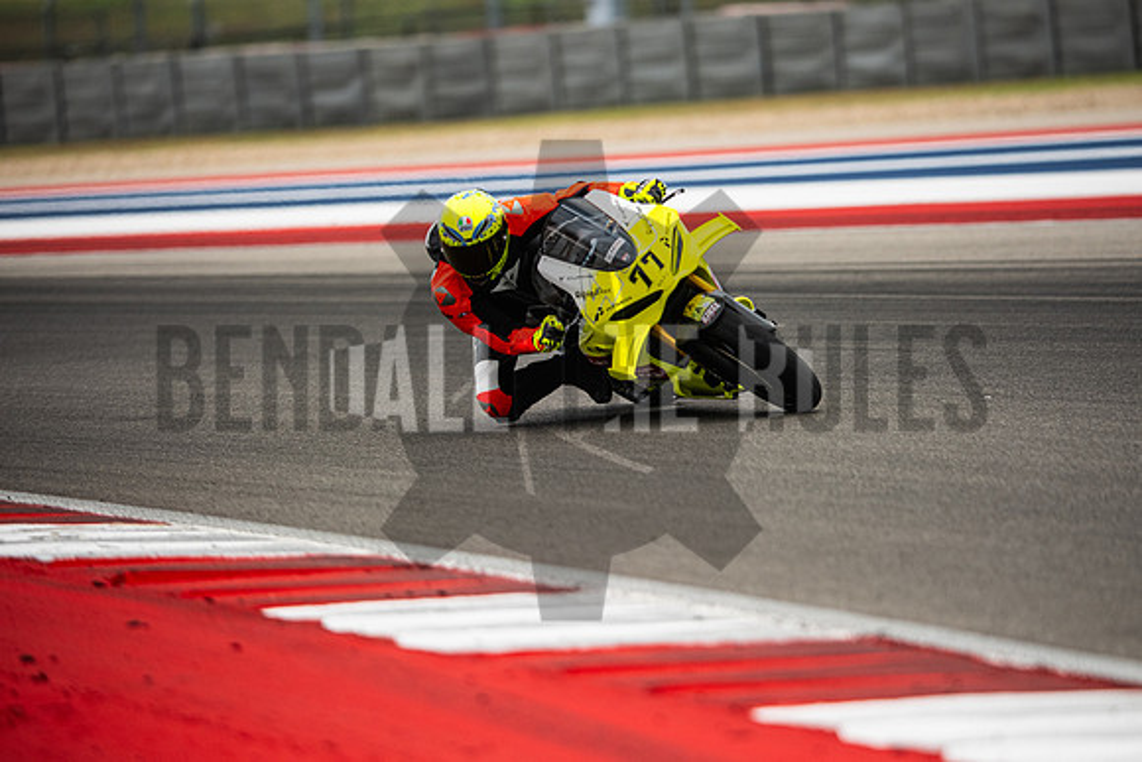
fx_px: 9518
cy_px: 381
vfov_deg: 4.6
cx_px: 571
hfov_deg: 6.9
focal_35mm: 300
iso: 400
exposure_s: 1/5000
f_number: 2
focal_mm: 200
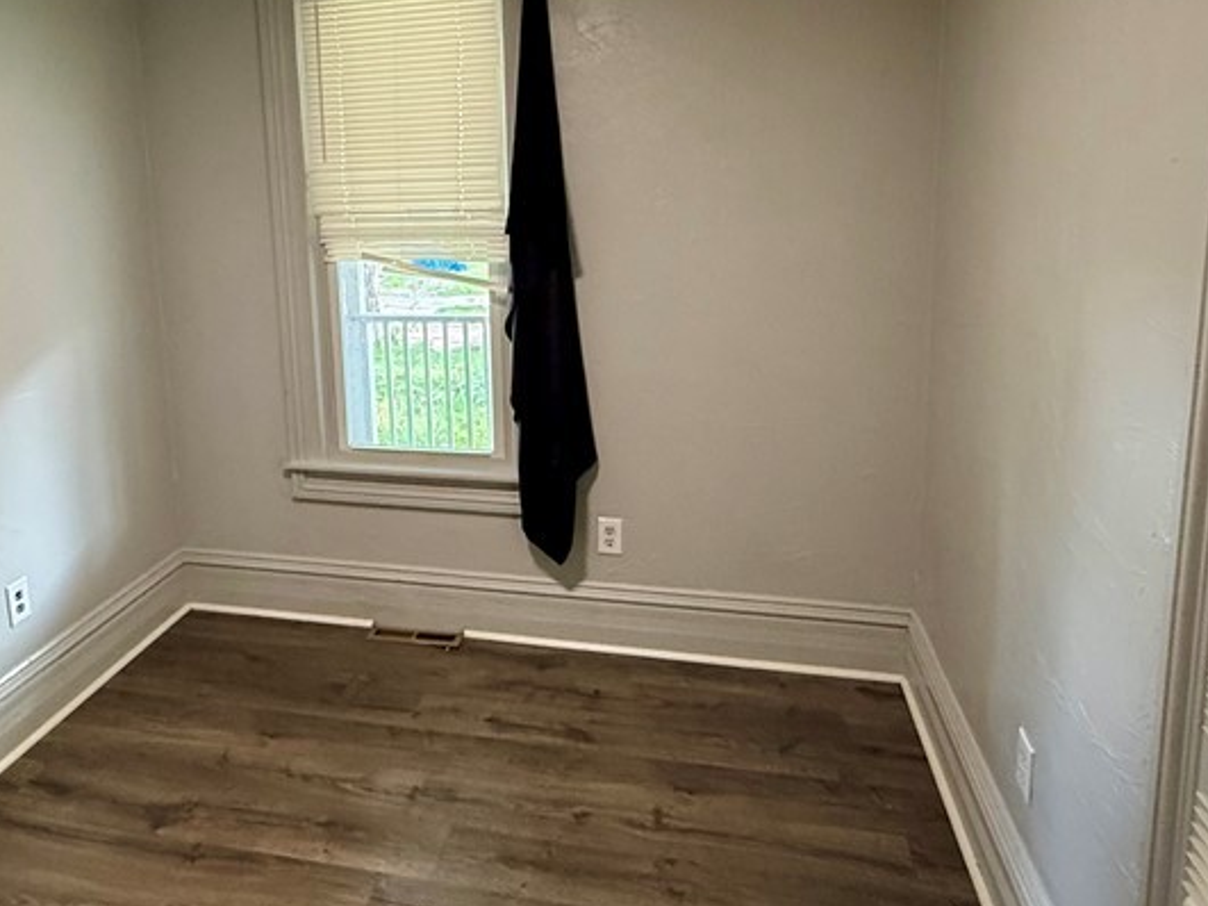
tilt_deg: -8.6
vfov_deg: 50.7
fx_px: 942
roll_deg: +1.9
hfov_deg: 64.4
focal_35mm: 27
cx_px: 455
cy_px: 332
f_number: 2.2
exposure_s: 1/120
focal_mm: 2.22
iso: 640
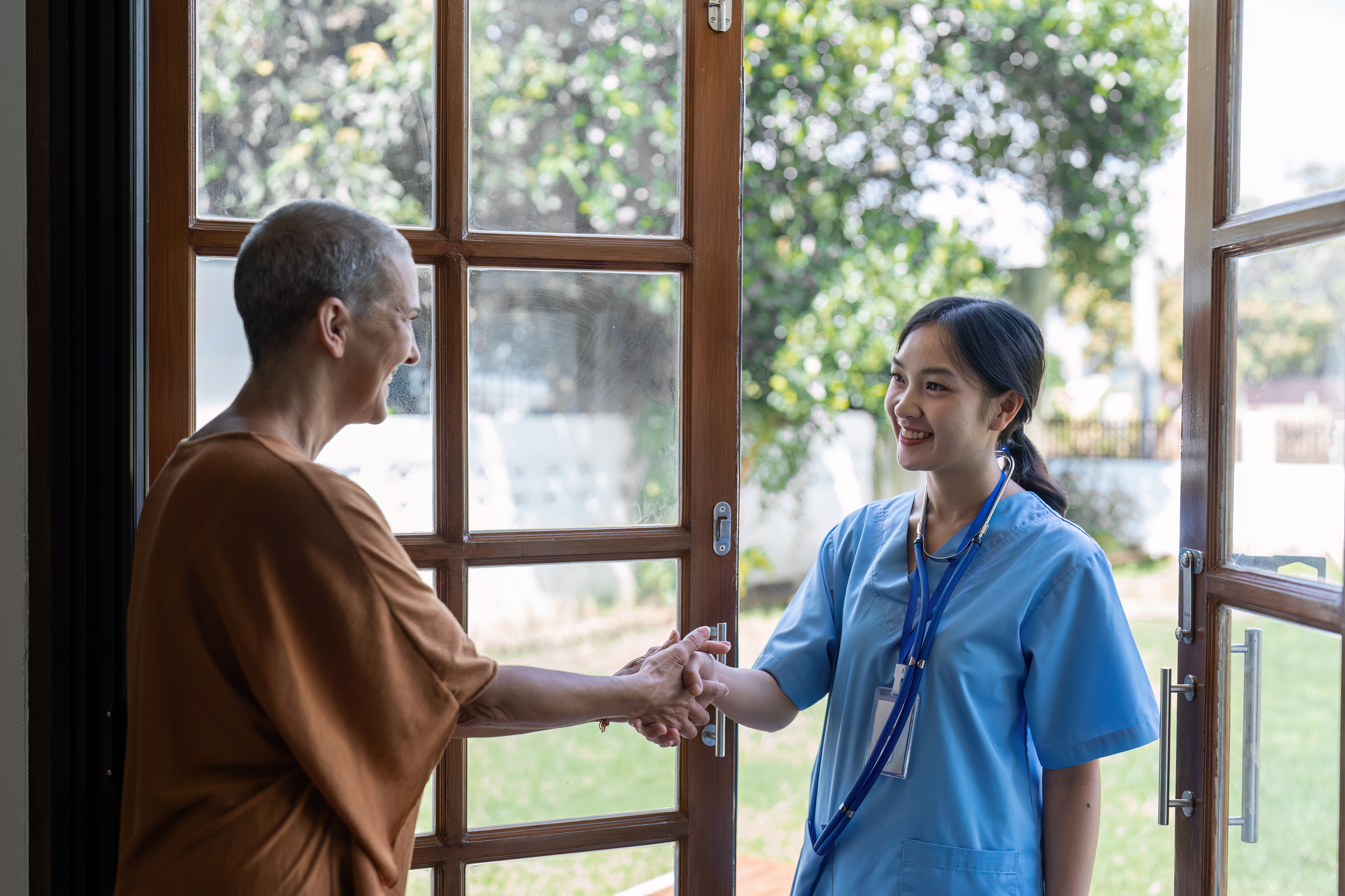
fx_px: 1868
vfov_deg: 27.0
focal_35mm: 50
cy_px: 448
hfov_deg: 39.6
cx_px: 672
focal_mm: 50
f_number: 2.5
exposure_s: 1/250
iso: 125
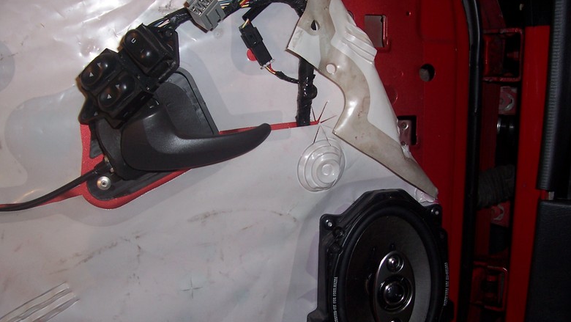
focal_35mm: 38
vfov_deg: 31.1
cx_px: 292
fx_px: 575
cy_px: 196
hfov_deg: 52.8
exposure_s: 1/60
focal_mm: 5.6
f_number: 2.7
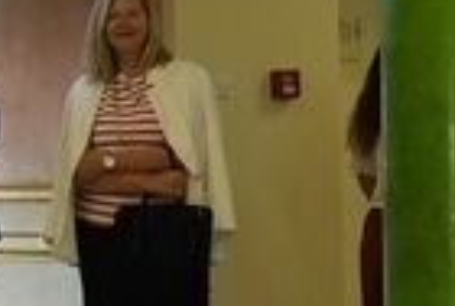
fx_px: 2862
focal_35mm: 226
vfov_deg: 6.0
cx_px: 58
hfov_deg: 9.1
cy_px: 493
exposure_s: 1/40
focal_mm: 31
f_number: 4
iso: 640
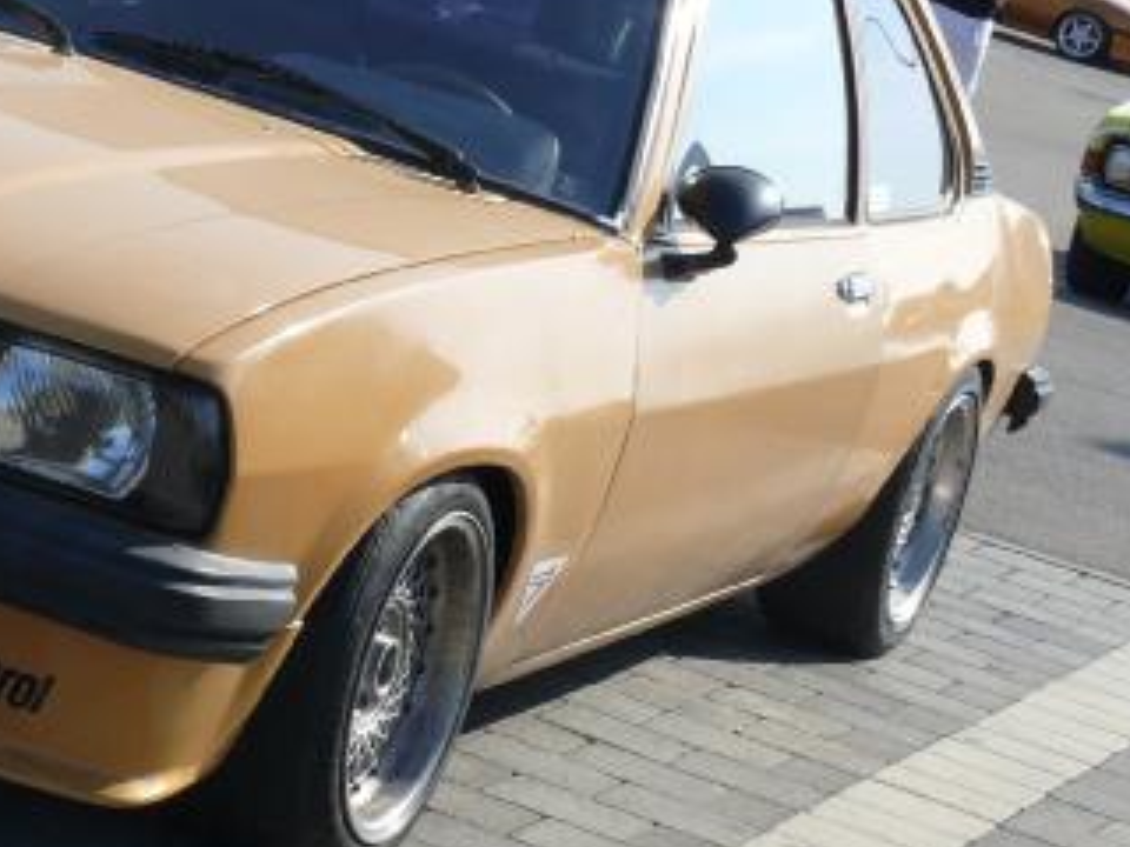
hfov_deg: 15.0
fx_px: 4211
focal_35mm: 129
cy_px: 274
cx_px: 25
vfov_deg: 11.5
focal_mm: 12.5
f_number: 5.6
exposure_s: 1/400
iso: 100
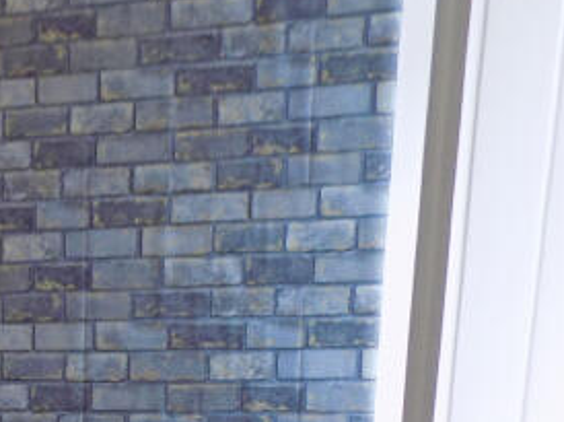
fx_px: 1400
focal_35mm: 86
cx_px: -383
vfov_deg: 16.1
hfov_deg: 18.8
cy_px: 581
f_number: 3.1
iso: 80
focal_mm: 4
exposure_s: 1/40
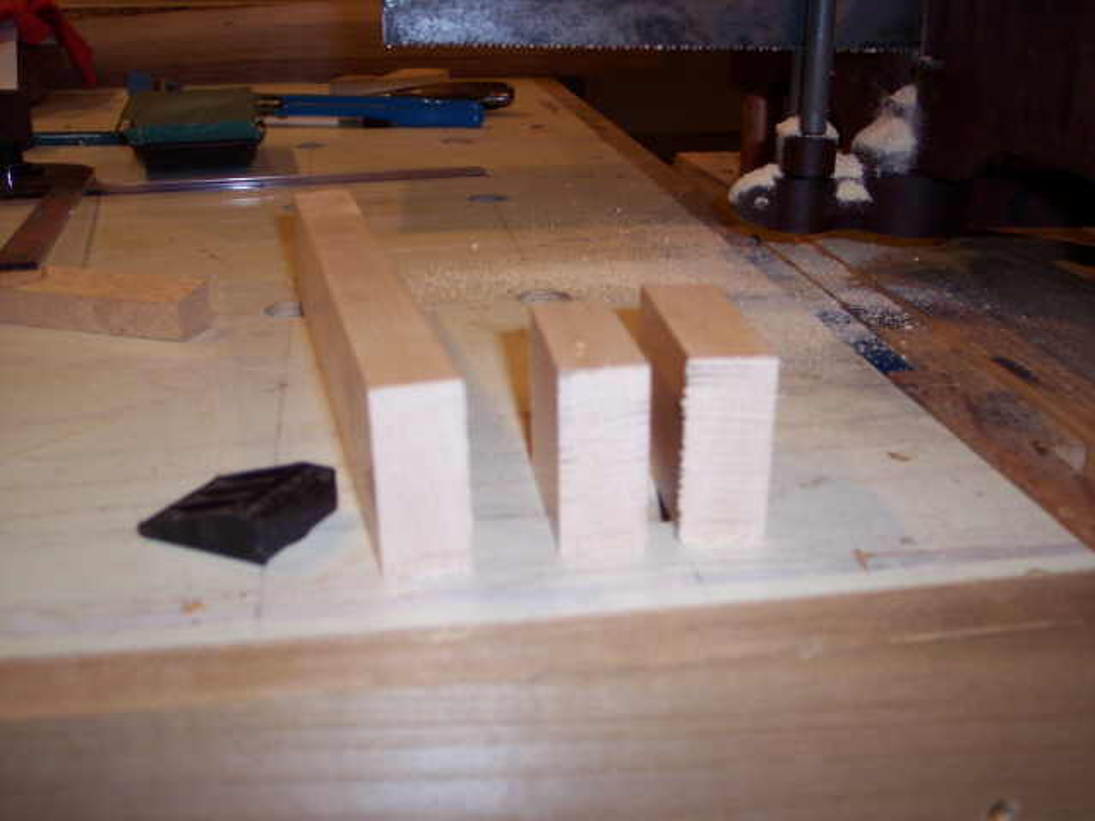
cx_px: 548
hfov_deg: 49.0
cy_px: 410
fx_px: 1202
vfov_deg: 37.7
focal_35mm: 38
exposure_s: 1/30
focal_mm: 8
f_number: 2.8
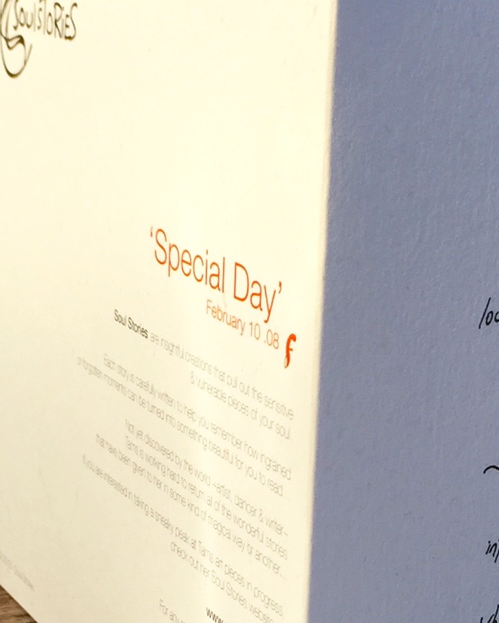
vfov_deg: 18.8
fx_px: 1883
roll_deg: -0.5
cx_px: 268
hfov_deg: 15.1
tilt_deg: -17.8
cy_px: 414
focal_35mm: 102
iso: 32
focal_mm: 4.15
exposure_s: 1/732
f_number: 2.2
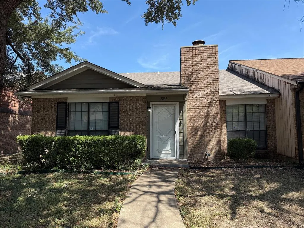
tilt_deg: +5.1
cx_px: 152
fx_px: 211
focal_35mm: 24
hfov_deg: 71.6
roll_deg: +0.2
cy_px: 114
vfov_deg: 56.8
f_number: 1.78
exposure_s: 1/1855
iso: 80
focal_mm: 6.76
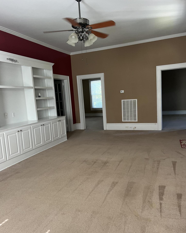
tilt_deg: -4.5
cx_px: 91
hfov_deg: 51.5
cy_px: 124
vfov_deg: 62.2
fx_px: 193
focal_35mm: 28
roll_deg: +3.0
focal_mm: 5.7
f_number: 1.5
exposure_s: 1/80
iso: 125
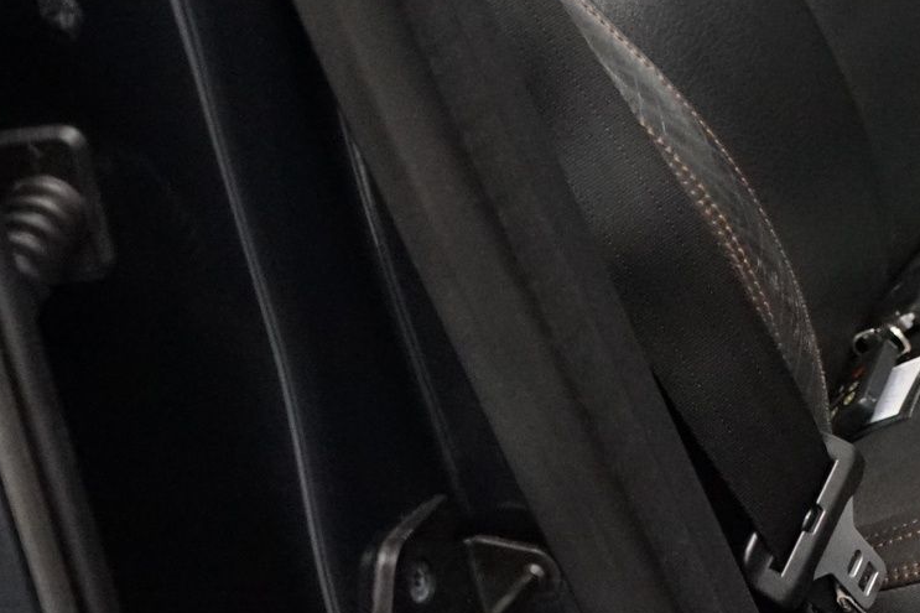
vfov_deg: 13.2
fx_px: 2580
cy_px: -91
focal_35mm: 101
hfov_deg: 18.0
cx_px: 1389
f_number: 3.5
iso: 5000
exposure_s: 1/160
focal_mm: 30
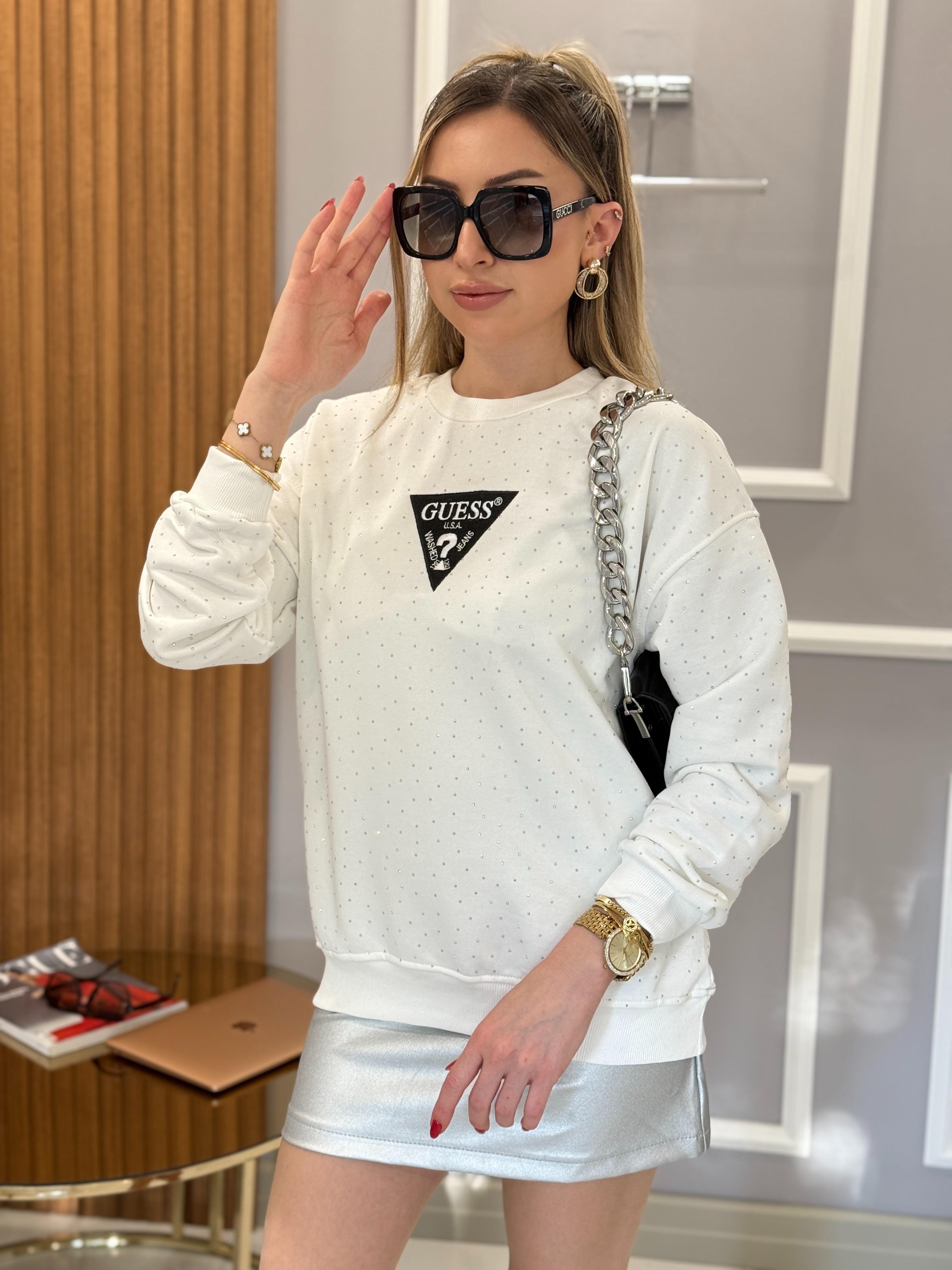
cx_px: 476
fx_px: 1760
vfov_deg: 39.7
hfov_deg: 30.3
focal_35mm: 48
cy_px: 635
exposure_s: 1/90
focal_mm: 6.76
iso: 100
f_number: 1.78
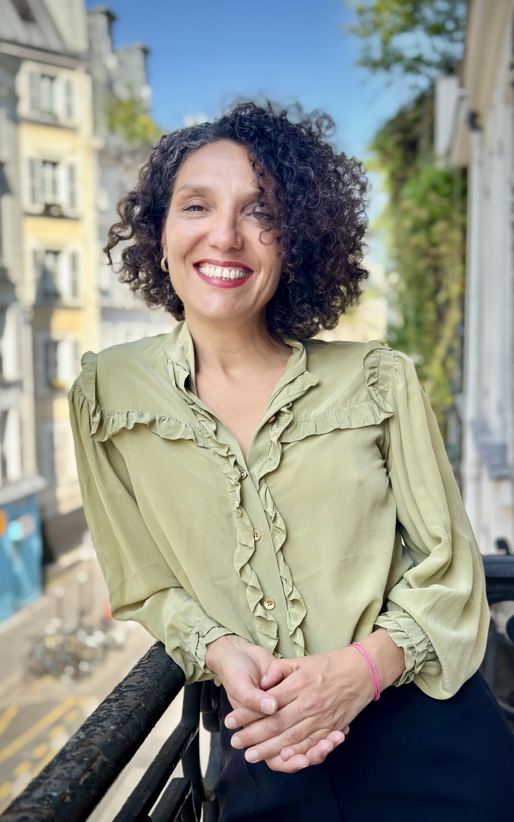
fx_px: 1143
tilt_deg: -4.1
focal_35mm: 51
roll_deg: +1.3
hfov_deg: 25.3
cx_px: 237
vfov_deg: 39.6
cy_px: 410
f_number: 1.78
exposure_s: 1/1323
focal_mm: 6.86
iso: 80
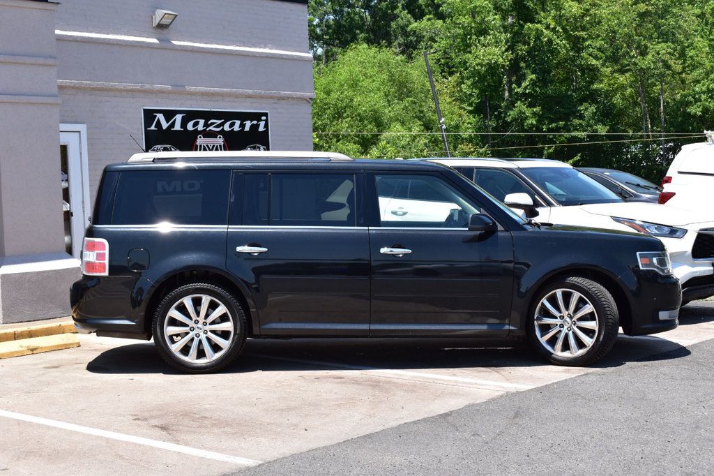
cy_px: 238
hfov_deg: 35.1
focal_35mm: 57
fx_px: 1130
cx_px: 357
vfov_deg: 23.8
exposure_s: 1/400
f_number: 11
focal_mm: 38
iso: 400
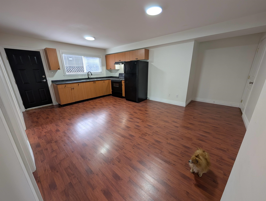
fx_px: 92
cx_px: 133
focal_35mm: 12
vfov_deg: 94.6
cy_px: 100
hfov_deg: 110.5
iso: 73
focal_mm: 2.02
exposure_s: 1/60
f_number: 1.7
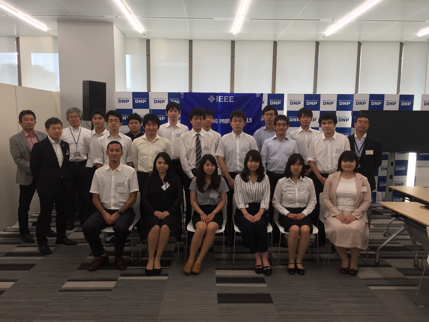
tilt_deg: -5.7
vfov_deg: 48.2
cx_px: 214
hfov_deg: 61.7
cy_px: 161
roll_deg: -0.1
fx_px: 359
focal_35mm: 29
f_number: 2.2
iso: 32
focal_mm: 4.15
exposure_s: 1/40
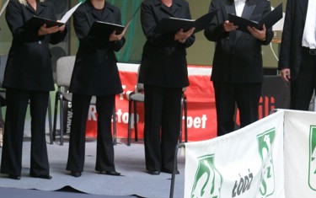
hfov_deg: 13.3
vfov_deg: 8.4
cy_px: 42
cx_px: 133
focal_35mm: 157
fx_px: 1353
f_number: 5.6
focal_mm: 55
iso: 400
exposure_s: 1/30
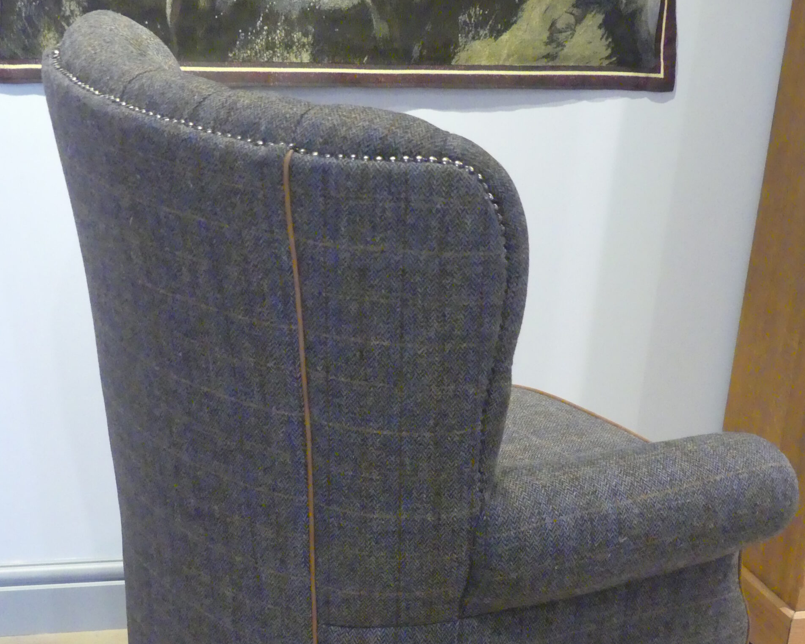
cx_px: 406
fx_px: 1692
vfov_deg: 21.3
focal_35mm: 71
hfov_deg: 26.8
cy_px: 512
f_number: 2.8
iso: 2500
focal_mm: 9.8
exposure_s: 1/80
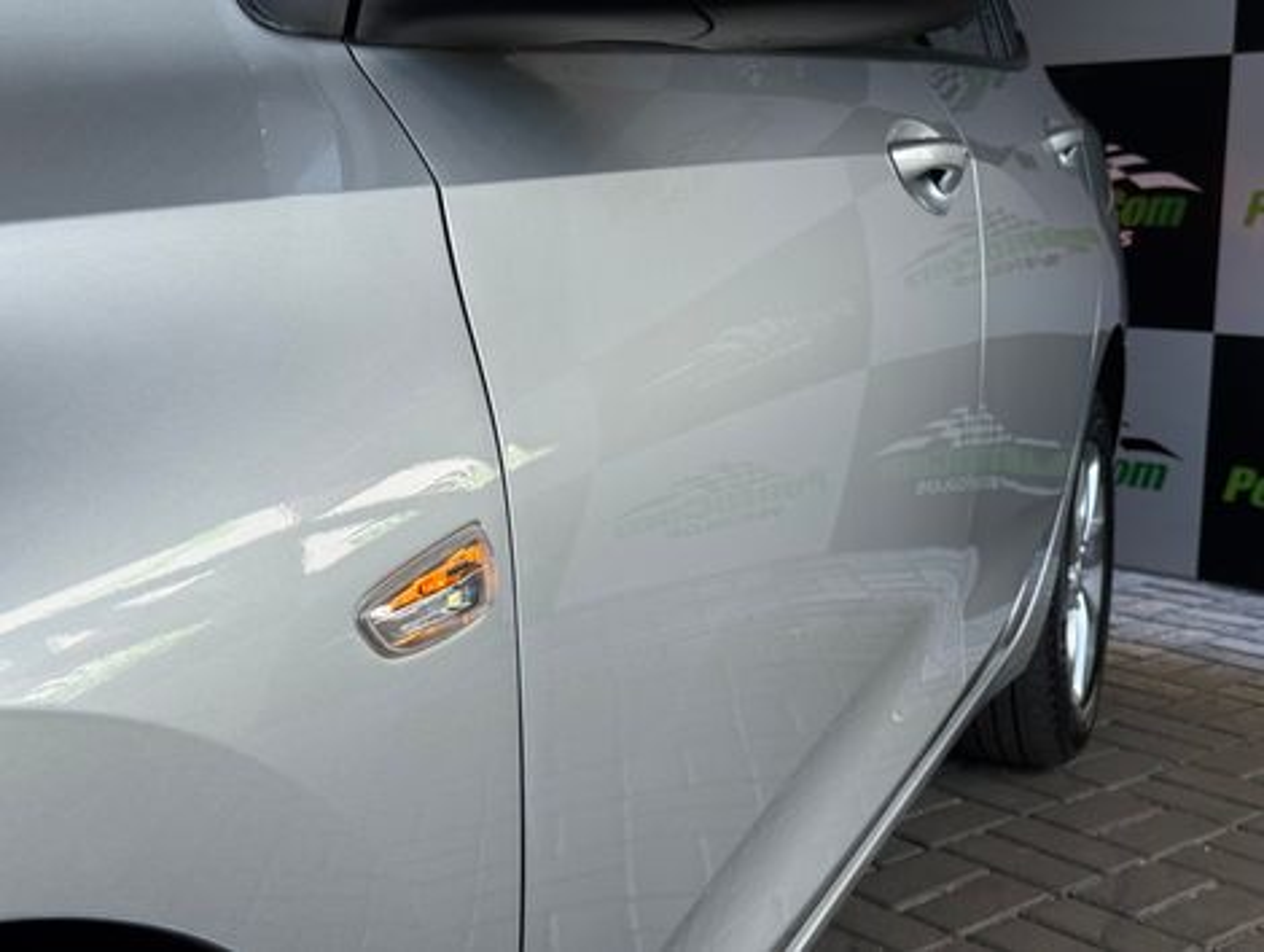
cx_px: 632
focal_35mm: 48
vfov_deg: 30.3
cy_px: 476
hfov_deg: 39.6
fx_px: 1755
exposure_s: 1/837
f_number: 1.78
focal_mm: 6.76
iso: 64
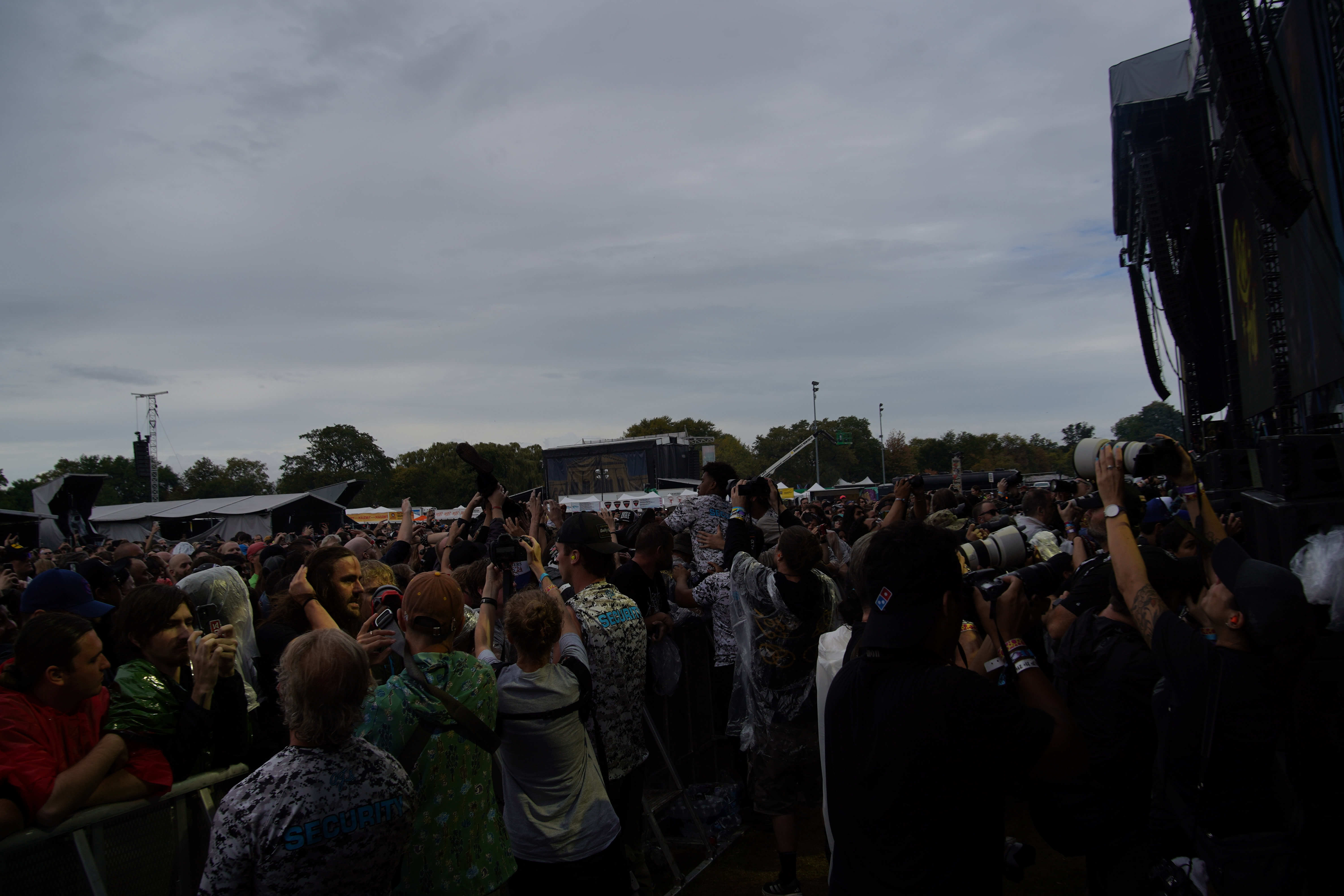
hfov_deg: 61.9
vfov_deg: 43.6
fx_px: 1120
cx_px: 672
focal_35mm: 30
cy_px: 448
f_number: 8
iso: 100
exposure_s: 1/640
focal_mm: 30
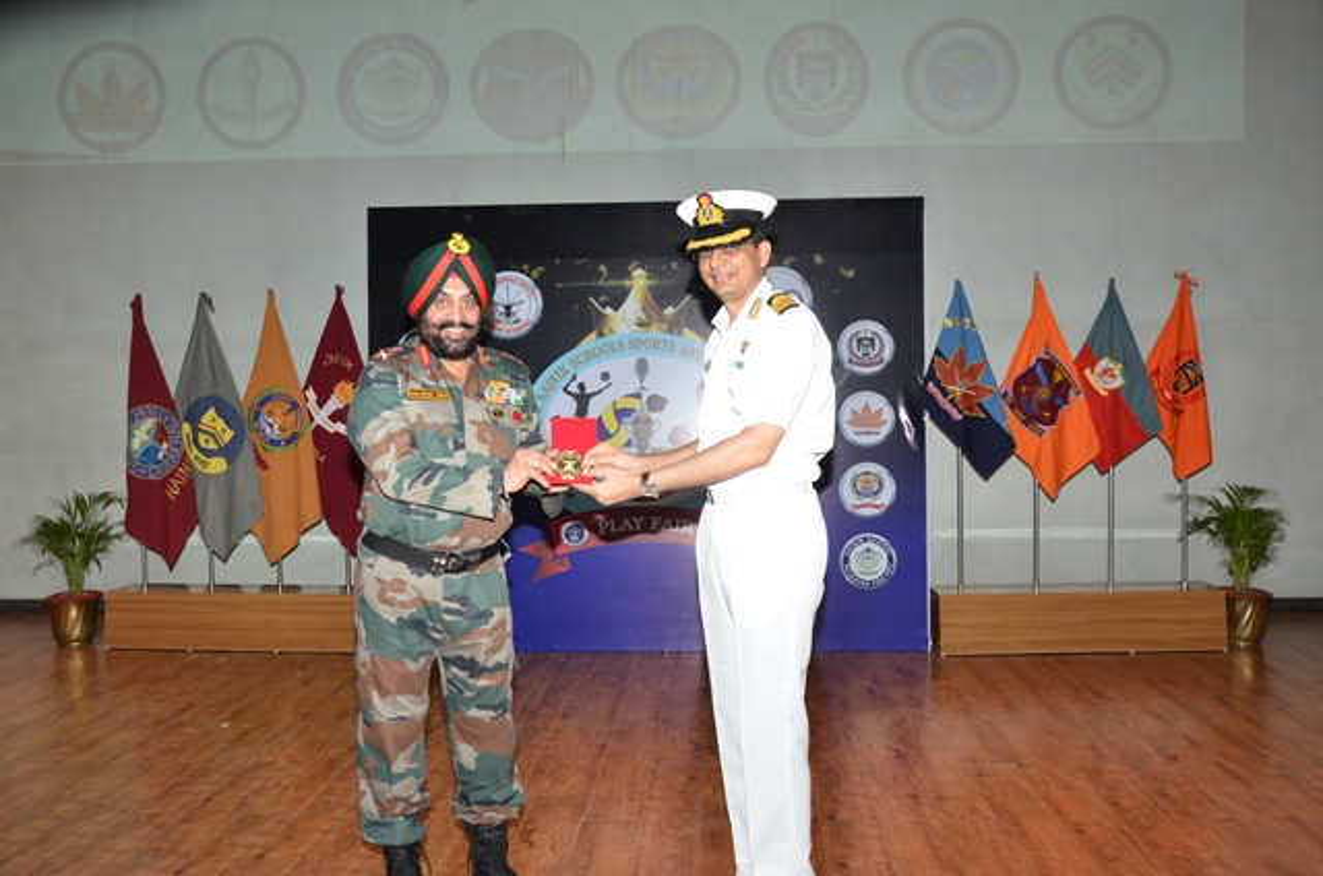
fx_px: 1210
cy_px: 438
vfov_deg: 39.8
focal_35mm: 33
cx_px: 662
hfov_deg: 57.3
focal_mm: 22
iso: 1000
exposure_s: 1/100
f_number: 5.6
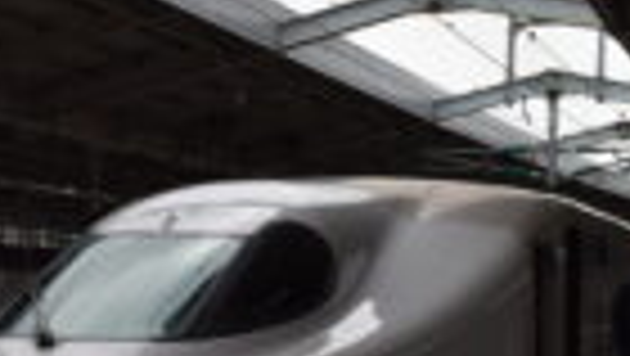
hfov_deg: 18.8
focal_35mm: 109
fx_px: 1815
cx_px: -99
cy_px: 482
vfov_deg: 10.9
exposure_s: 1/400
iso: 400
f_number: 10
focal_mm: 23
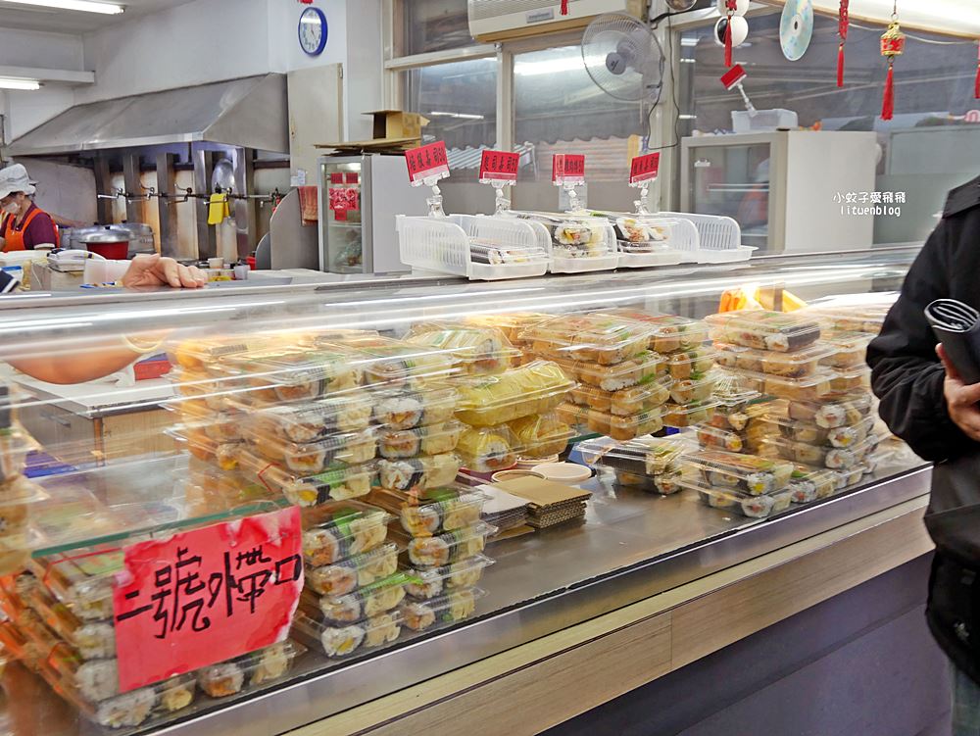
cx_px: 490
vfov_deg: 39.7
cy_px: 368
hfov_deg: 51.3
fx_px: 1020
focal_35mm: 36
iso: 320
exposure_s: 1/60
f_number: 4.3
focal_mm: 18
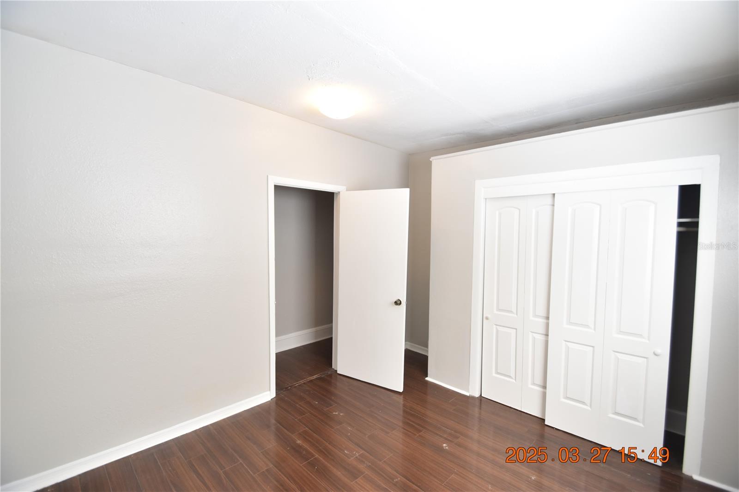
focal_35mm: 15
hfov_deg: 100.4
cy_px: 246
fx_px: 308
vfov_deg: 77.3
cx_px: 370
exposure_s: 1/60
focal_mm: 10
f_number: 4
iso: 400
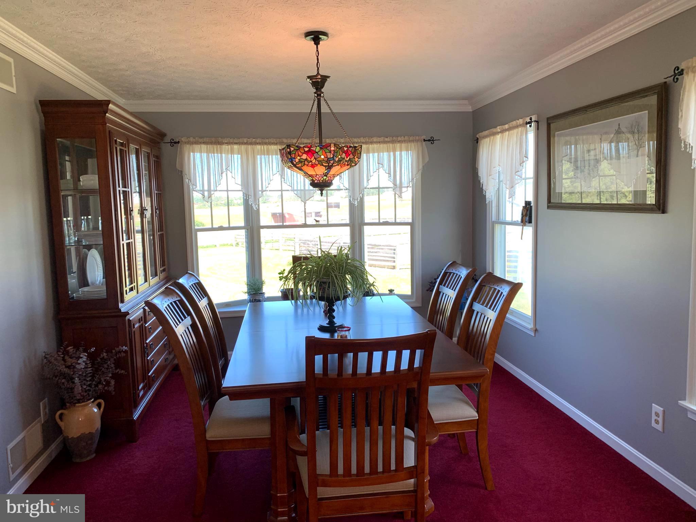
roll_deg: +1.6
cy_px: 261
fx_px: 523
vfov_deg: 53.1
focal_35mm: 26
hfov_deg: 67.3
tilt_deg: -3.4
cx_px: 348
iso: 64
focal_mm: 4.25
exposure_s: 1/120
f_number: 1.8
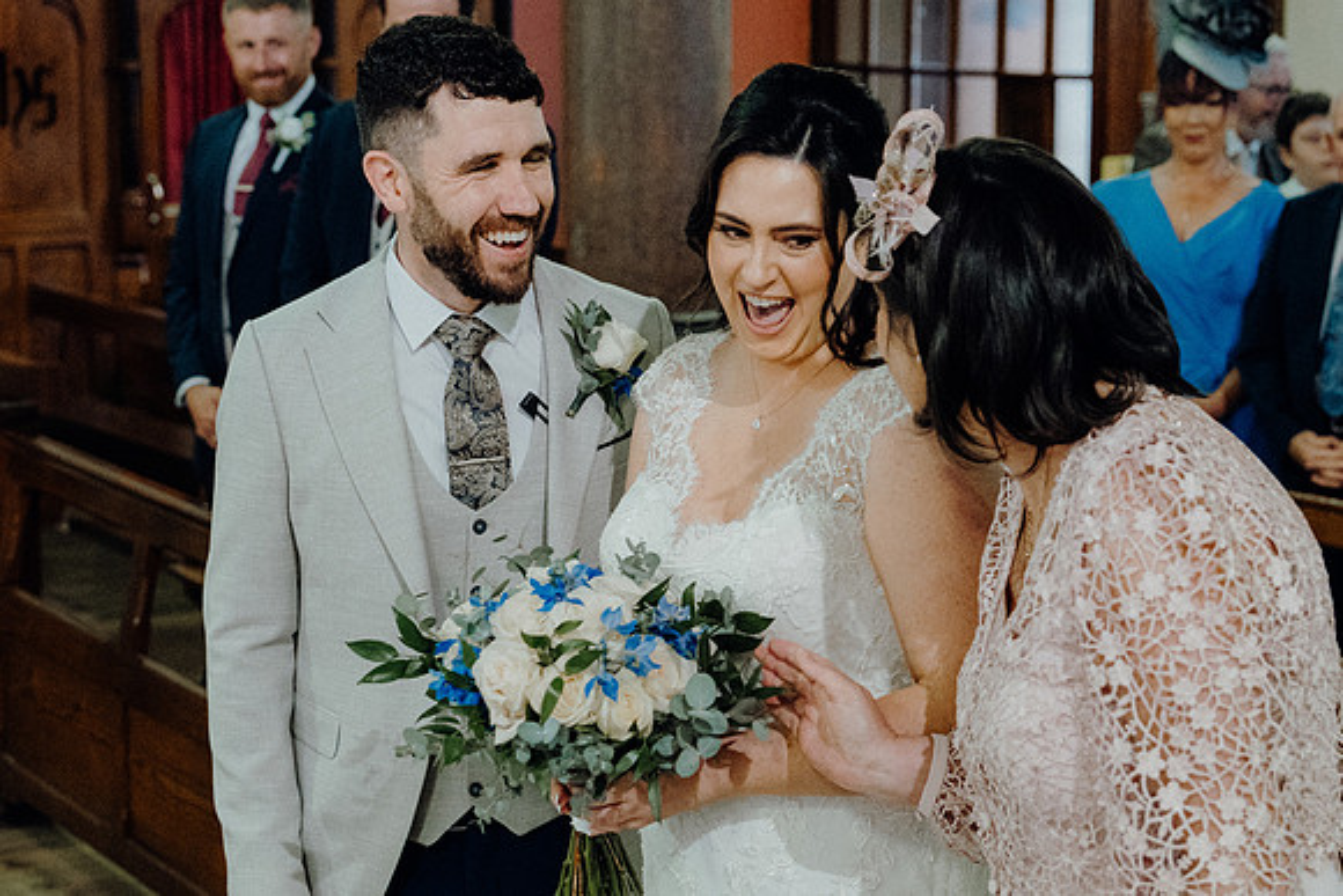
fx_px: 2798
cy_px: 448
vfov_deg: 18.2
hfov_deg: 27.0
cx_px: 672
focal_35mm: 75
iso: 5000
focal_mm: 50
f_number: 3.5
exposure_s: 1/200
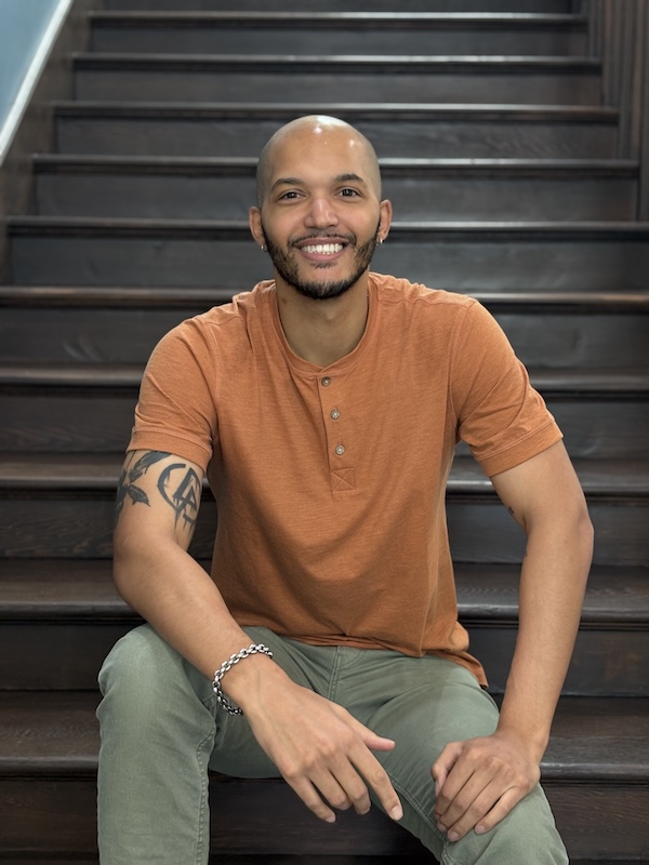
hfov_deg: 28.0
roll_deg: -0.6
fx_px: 1300
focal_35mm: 52
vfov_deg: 36.8
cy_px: 432
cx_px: 324
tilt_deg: -6.9
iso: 125
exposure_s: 1/40
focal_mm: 5.96
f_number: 1.6
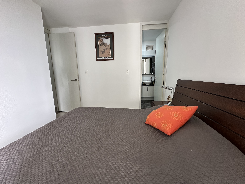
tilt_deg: -7.2
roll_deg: +1.0
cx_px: 122
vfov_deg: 85.7
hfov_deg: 102.1
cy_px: 92
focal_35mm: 14
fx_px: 99
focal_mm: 2.22
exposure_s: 1/99
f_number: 2.2
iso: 200
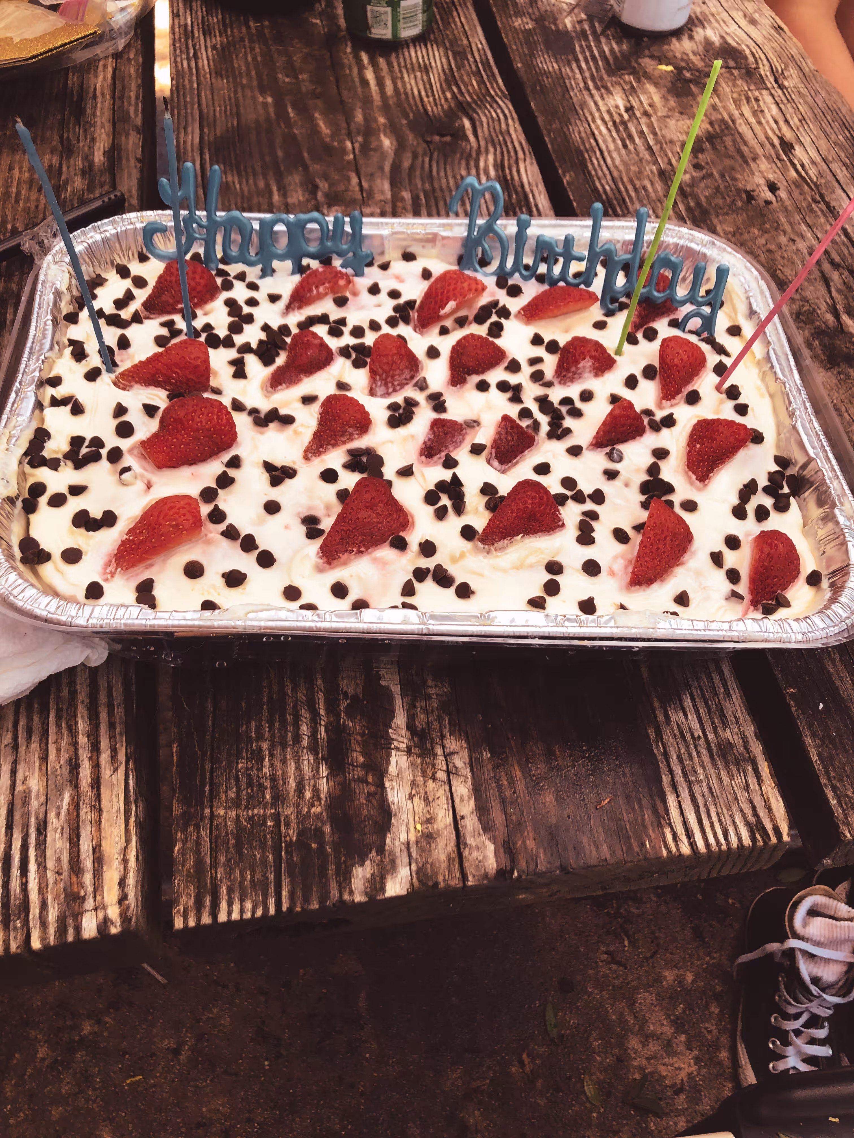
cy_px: 569
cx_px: 427
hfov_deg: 49.7
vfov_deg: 63.4
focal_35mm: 28
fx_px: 921
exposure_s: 1/180
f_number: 1.8
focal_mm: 3.99
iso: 20
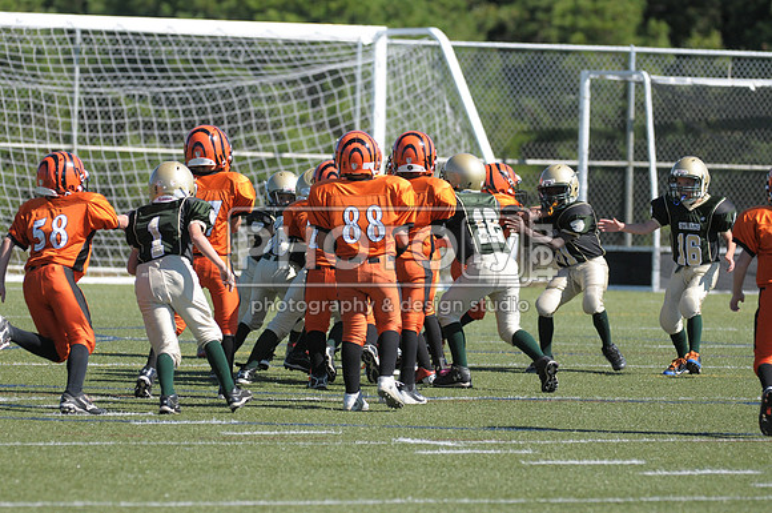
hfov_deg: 6.3
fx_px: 7067
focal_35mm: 330
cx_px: 386
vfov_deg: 4.2
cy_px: 256
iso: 640
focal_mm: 220
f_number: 4
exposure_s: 1/3200
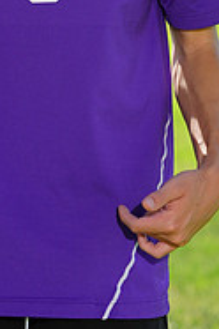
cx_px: 42
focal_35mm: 872
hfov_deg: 1.6
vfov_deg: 2.4
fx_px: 7956
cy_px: -168
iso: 200
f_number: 11
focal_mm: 279
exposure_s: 1/200
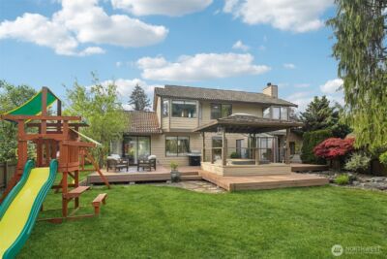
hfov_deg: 96.7
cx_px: 194
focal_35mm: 16
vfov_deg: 73.8
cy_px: 130
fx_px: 172
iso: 1600
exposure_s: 1/800
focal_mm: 16
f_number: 8
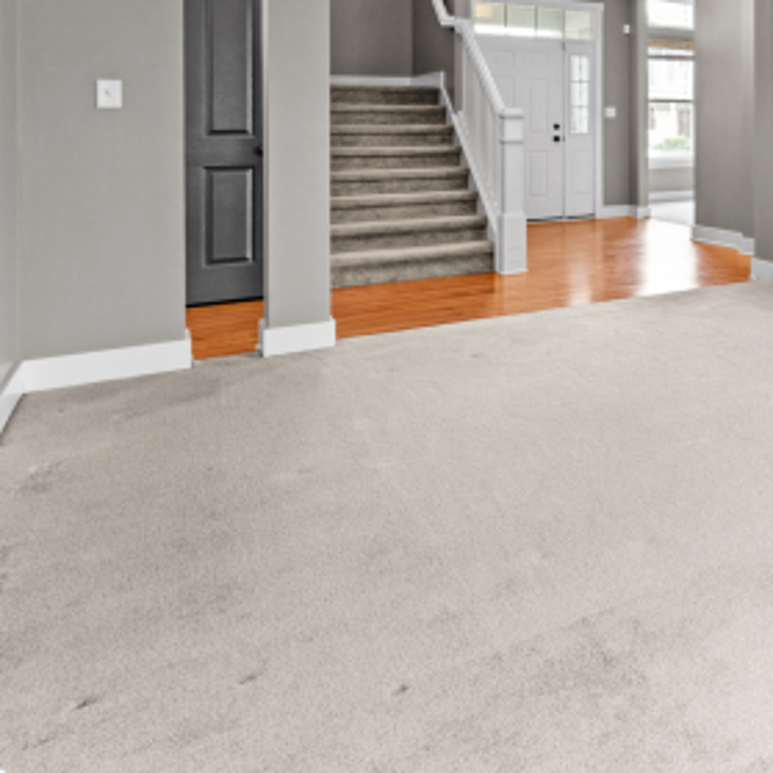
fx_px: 808
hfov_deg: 36.9
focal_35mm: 32
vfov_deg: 47.8
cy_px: 136
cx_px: 959
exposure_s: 1/6
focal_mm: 14
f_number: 5.6
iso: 100
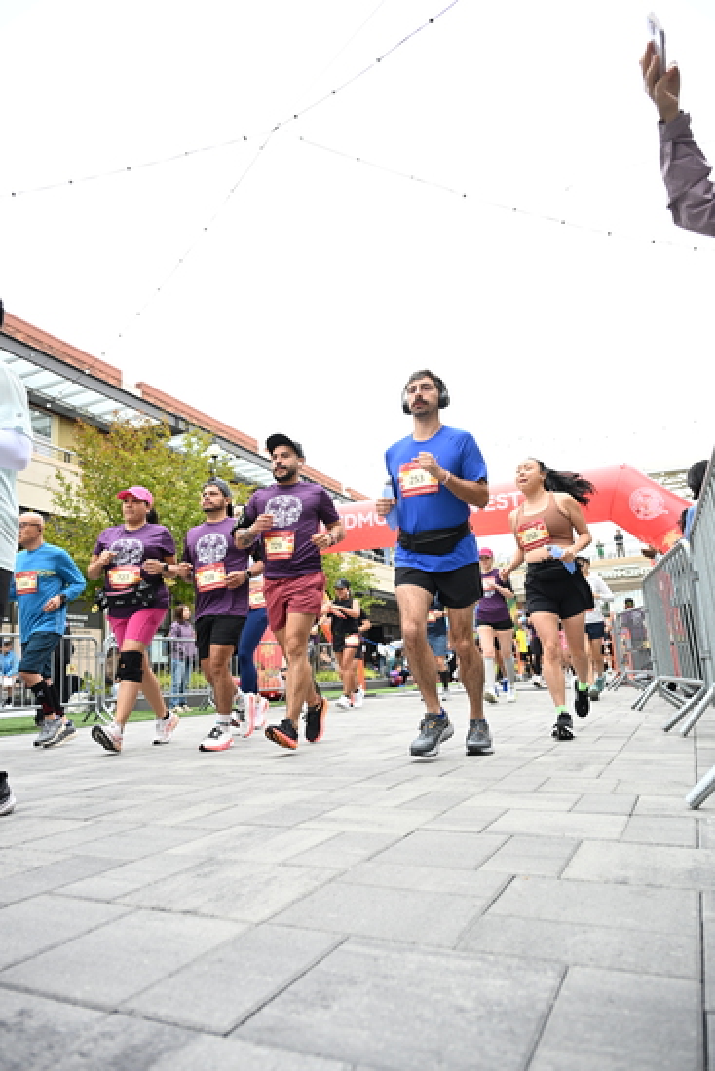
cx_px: 358
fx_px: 714
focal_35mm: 24
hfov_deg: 53.2
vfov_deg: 73.7
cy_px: 536
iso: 2000
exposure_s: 1/640
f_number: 4
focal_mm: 24
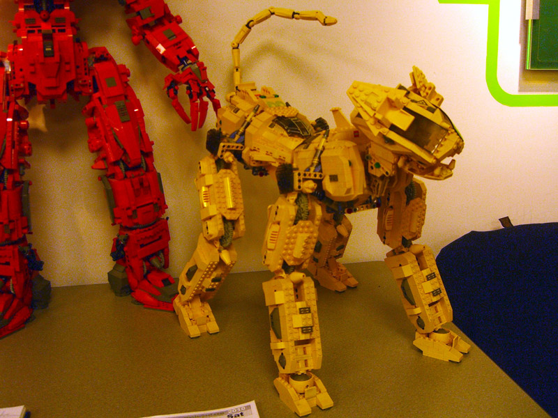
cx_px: 279
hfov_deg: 49.0
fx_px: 613
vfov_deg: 37.7
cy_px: 209
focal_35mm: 38
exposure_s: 1/100
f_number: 2.8
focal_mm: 7.9
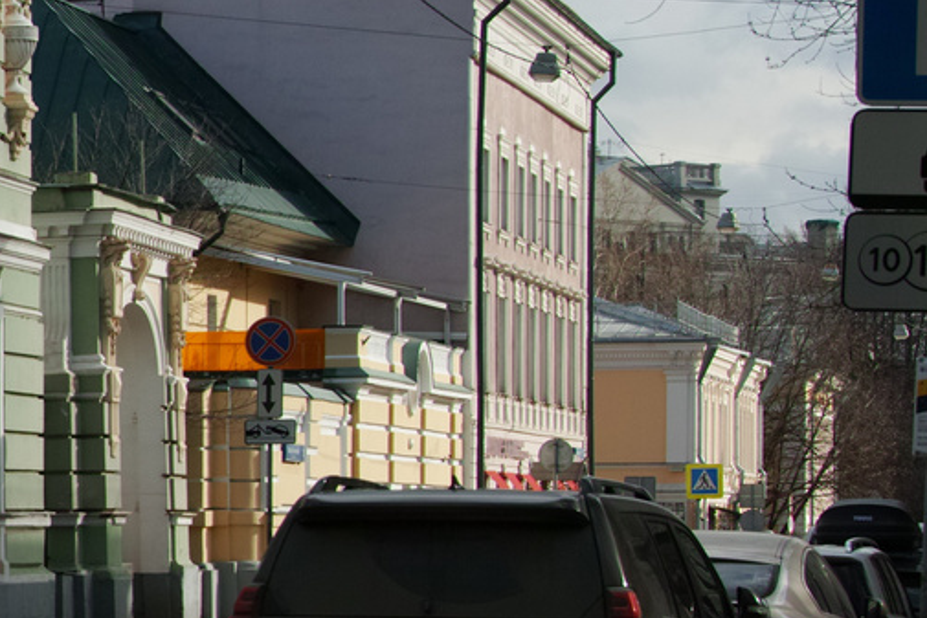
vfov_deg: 8.4
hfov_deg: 11.7
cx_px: -696
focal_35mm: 164
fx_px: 4224
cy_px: 526
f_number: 9
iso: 100
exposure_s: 1/250
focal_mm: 35
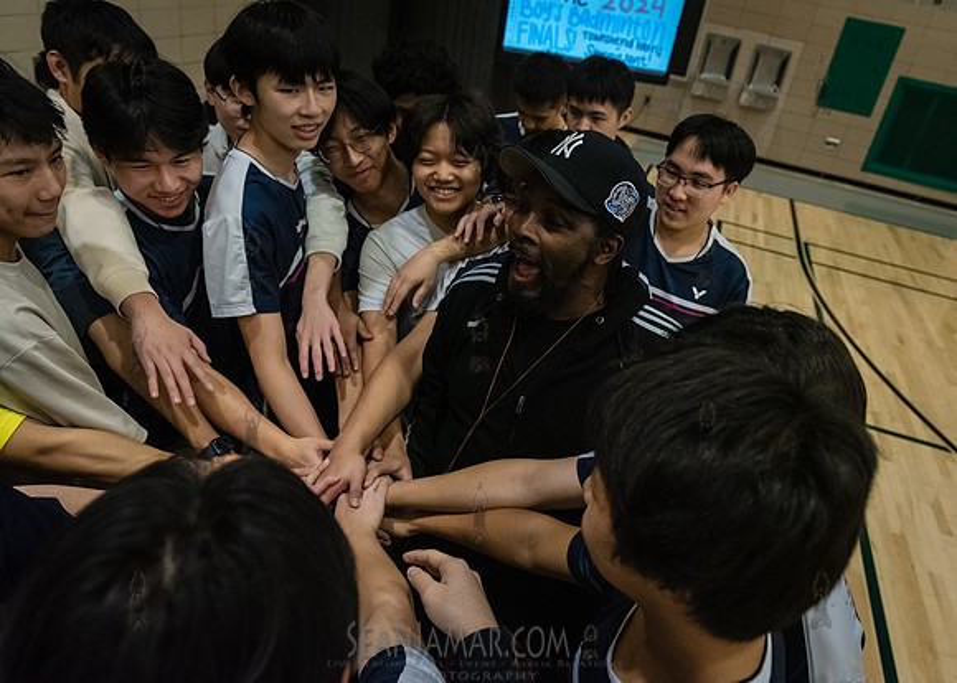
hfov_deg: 68.7
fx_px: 699
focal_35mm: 26
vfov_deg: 52.1
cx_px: 524
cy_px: 333
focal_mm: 24
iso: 8000
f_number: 3.5
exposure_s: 1/400
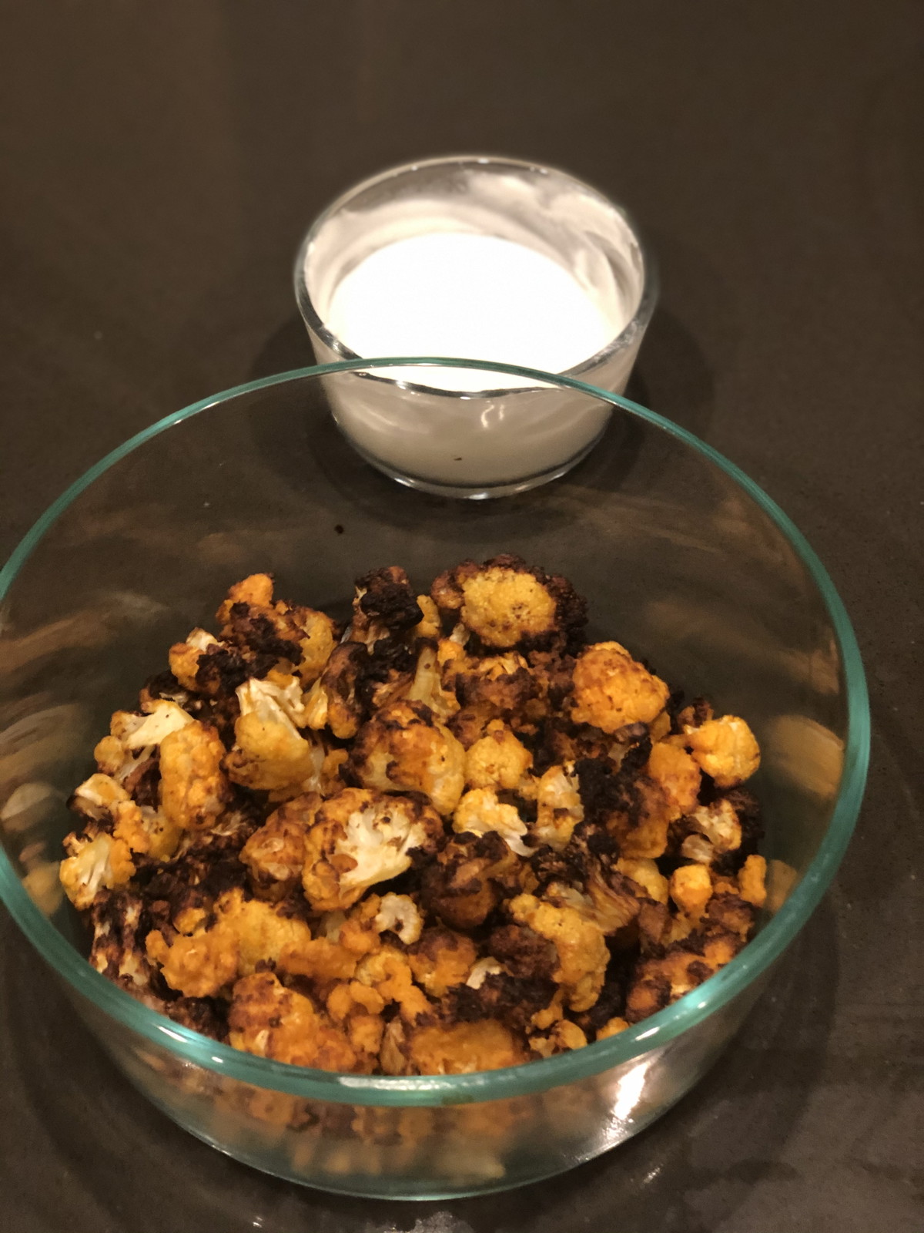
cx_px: 462
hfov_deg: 28.0
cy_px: 616
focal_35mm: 52
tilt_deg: -50.5
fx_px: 1851
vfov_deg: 36.8
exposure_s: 1/20
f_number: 2.4
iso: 160
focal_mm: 6
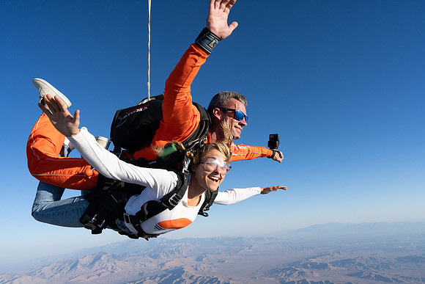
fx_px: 283
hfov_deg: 73.7
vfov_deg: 53.2
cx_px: 212
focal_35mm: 24
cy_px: 142
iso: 800
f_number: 8
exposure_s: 1/2000
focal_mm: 24
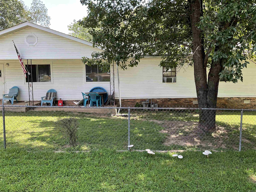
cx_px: 128
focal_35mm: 29
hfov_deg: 61.7
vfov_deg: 48.2
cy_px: 96
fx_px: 214
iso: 16
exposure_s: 1/161
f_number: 1.8
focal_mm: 3
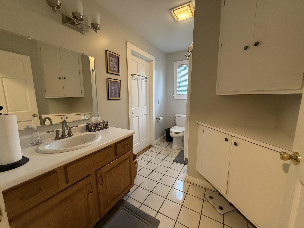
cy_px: 114
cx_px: 152
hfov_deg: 102.1
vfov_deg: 85.7
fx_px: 123
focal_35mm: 14
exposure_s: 1/120
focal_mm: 2.22
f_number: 2.2
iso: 640
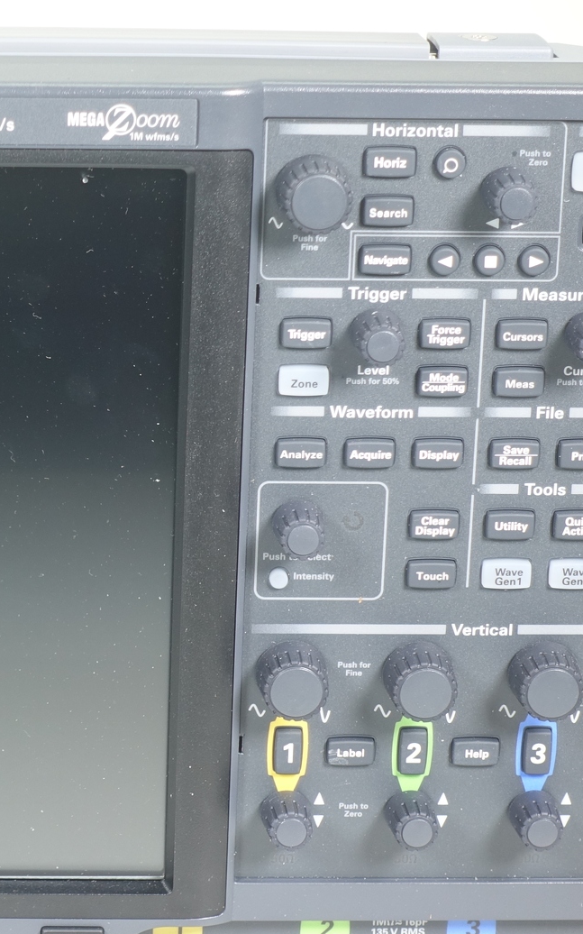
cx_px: -84
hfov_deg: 9.9
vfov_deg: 15.9
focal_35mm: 131
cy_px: 521
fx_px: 3332
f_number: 3.5
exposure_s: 1/80
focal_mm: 23.9
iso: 125
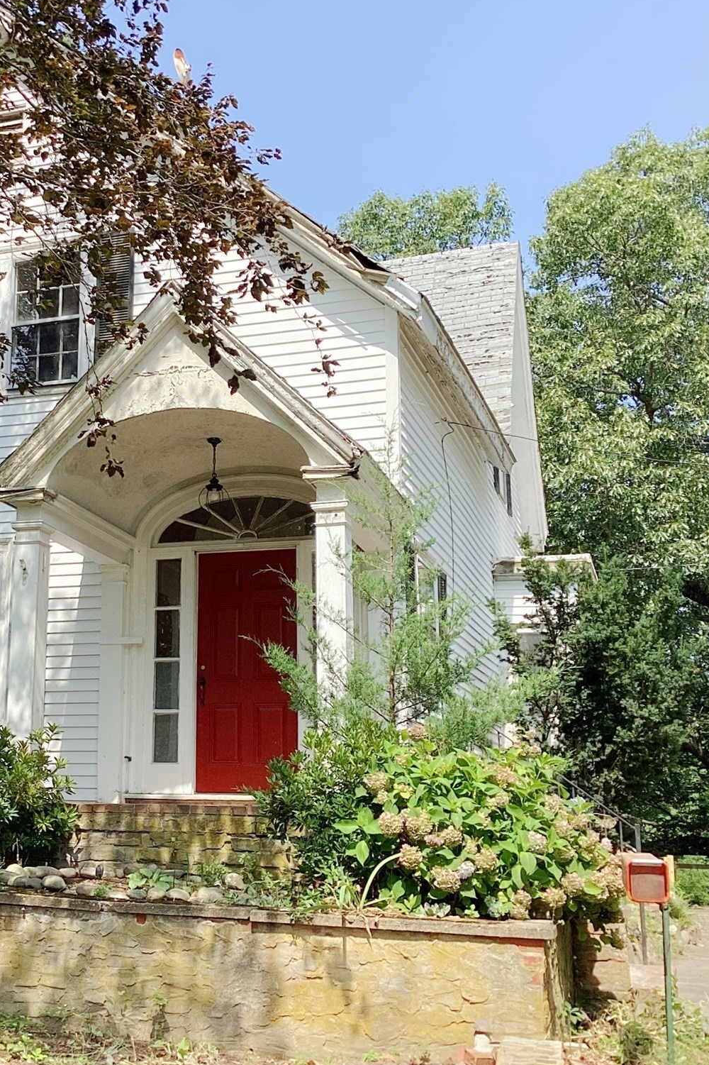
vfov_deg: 44.5
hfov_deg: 29.8
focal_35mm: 44
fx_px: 1300
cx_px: 147
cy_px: 535
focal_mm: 3.3
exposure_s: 1/532
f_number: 2.4
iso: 25
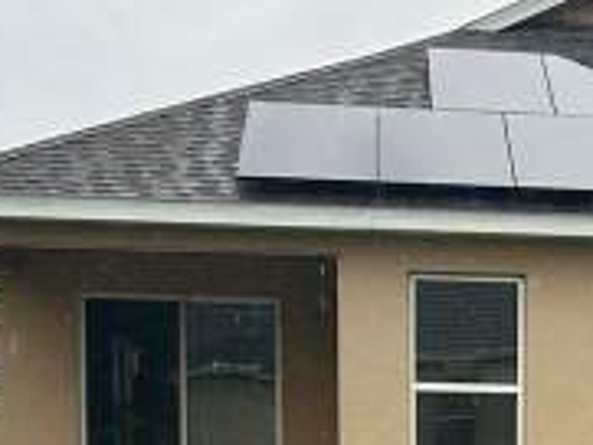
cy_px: 602
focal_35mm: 115
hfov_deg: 16.6
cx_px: 659
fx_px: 1971
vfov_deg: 12.4
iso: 50
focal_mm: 5.7
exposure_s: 1/646
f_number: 1.5
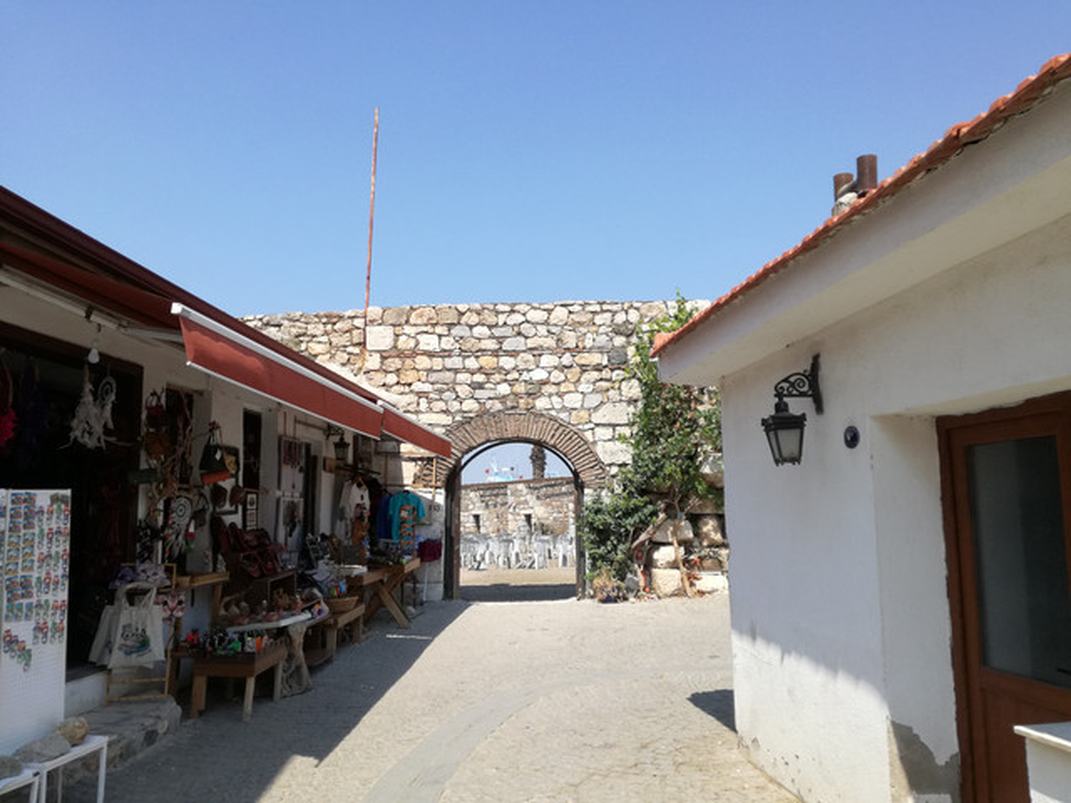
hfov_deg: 65.3
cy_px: 402
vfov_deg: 51.4
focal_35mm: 27
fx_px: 835
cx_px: 536
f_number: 2
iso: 50
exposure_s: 1/1176
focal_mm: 3.79
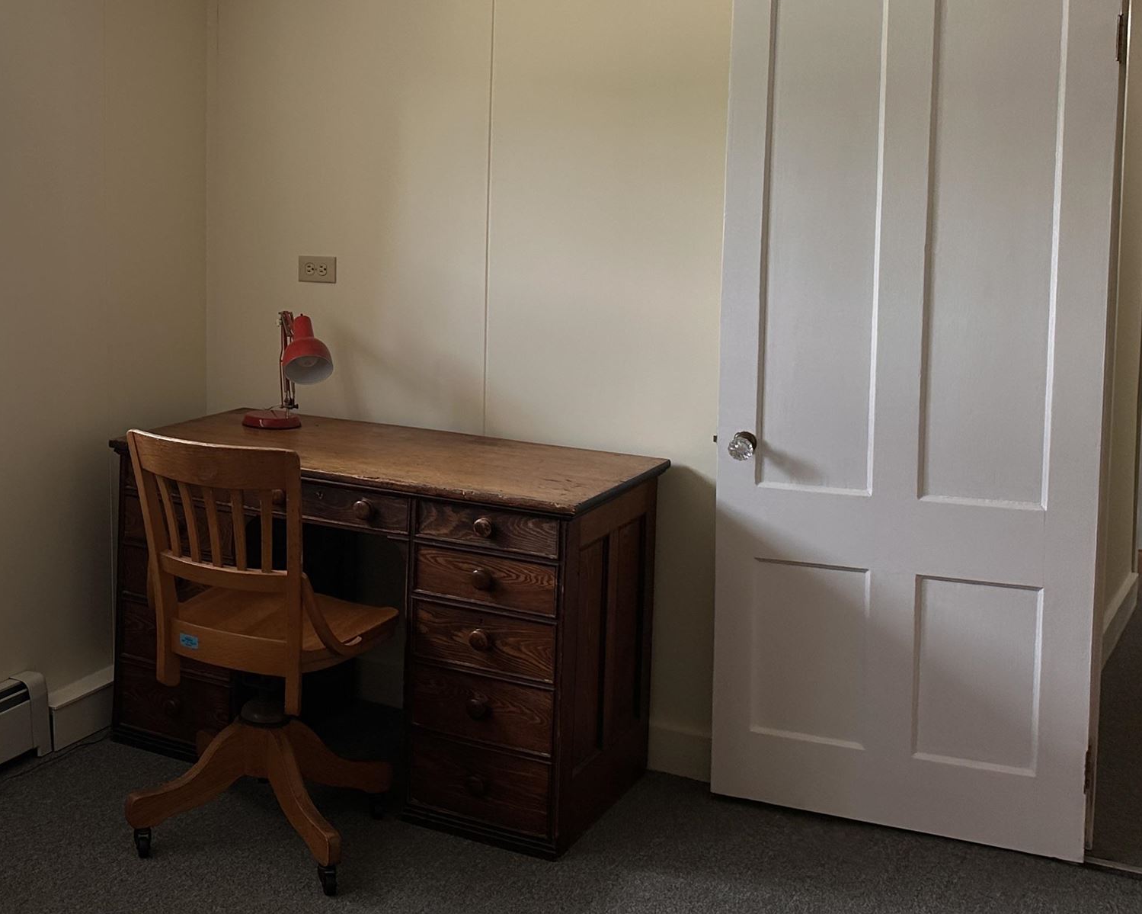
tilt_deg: -4.3
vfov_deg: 31.1
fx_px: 1622
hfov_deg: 36.5
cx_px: 131
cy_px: 281
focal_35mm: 48
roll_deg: -0.3
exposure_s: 1/121
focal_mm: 6.86
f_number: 1.78
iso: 64
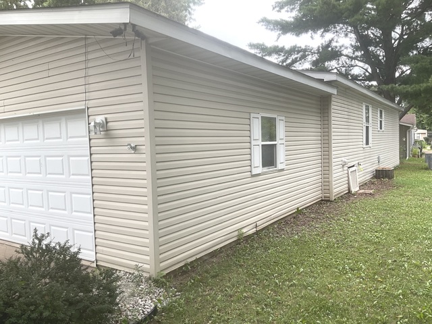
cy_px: 162
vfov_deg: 48.2
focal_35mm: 29
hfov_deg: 61.7
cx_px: 216
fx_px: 362
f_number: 1.8
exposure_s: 1/261
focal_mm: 3
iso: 16
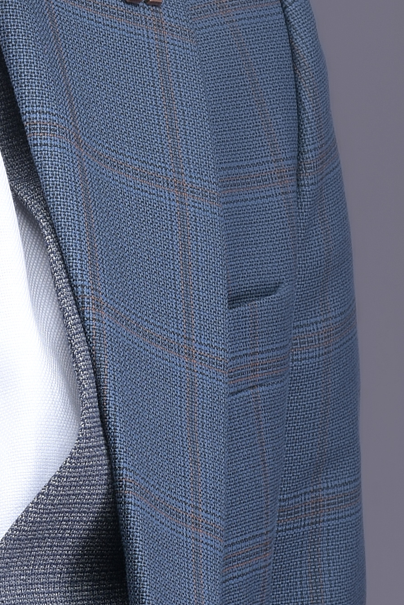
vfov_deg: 4.0
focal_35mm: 522
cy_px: 344
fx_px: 8786
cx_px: -259
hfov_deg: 2.6
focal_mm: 85
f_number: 10
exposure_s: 1/200
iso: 100
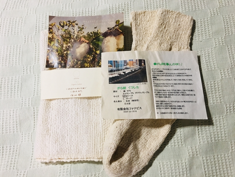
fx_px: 197
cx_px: 118
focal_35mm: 29
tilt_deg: -74.1
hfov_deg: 61.7
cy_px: 88
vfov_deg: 48.2
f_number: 2.2
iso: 64
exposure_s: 1/15
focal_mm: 4.15
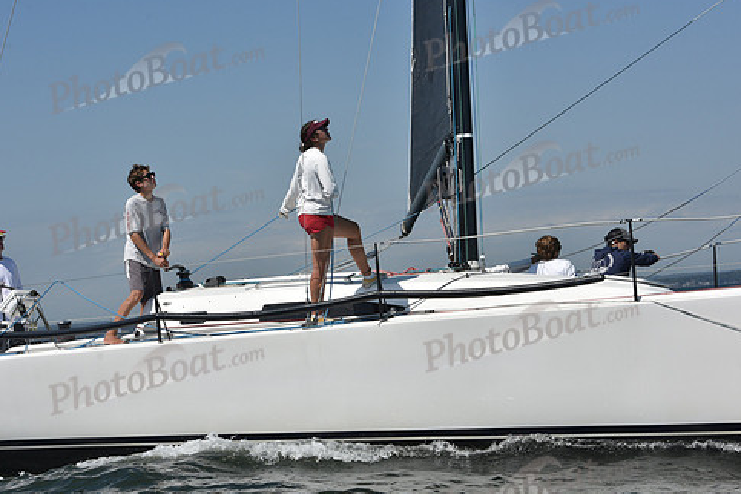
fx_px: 1852
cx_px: 345
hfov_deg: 22.6
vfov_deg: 15.2
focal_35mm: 90
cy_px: 274
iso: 250
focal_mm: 75
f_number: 10
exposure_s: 1/1250
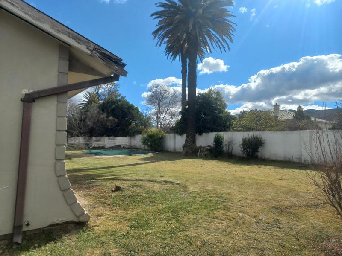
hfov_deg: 69.4
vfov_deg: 54.9
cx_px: 171
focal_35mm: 25
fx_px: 247
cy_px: 128
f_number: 1.8
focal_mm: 4.6
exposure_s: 1/883
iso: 25
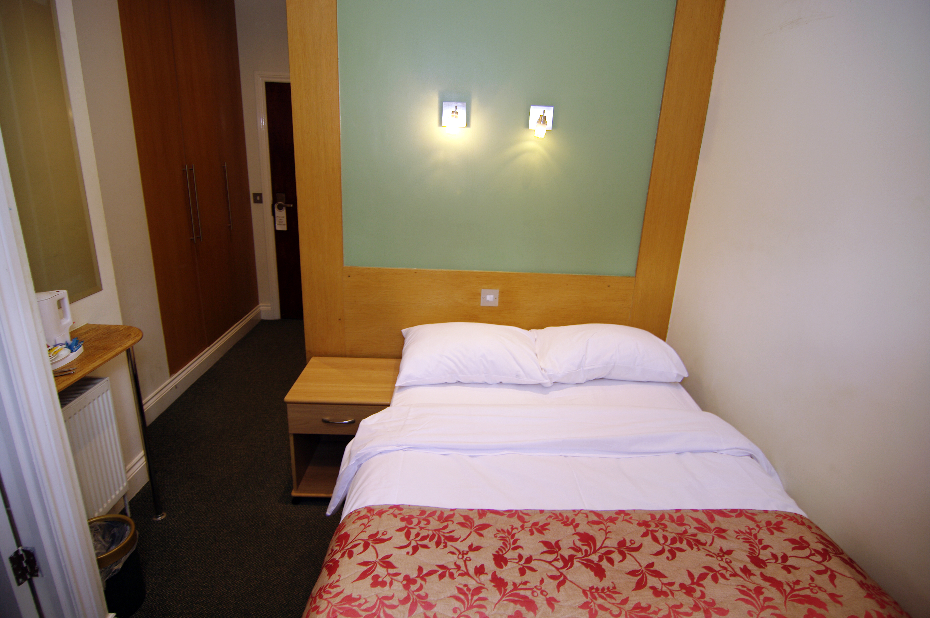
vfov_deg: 67.3
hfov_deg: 90.1
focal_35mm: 18
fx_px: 464
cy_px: 309
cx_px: 465
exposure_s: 1/20
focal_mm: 12
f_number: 4
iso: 100
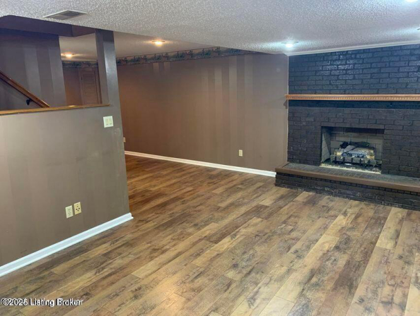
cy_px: 158
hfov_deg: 67.3
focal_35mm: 26
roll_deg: +1.8
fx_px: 316
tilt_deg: -11.0
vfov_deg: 53.1
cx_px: 210
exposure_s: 1/60
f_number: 1.8
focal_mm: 4.25
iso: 320
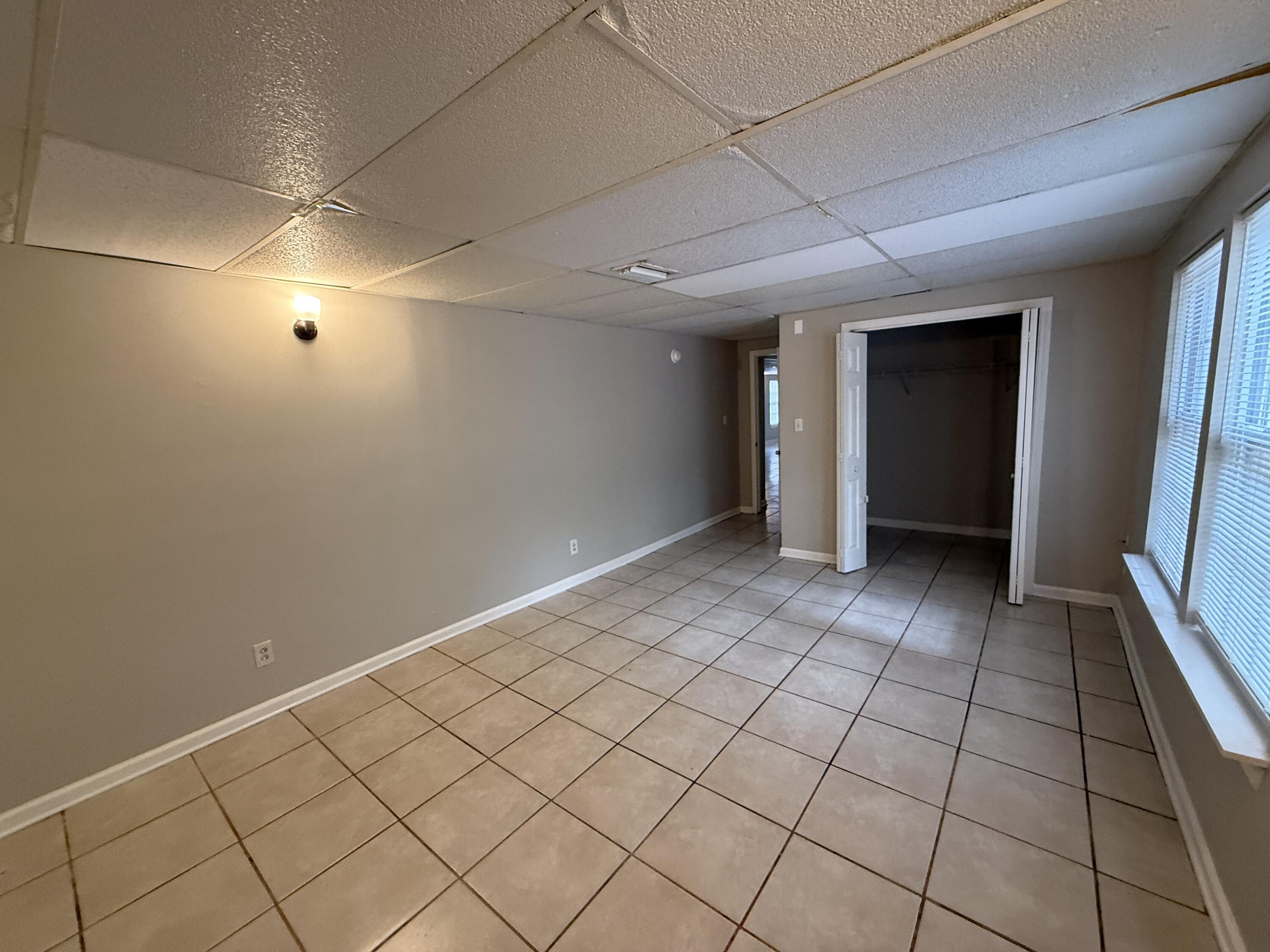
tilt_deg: -7.6
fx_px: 514
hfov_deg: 102.1
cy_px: 476
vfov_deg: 85.7
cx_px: 635
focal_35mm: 14
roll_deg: +2.9
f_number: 2.2
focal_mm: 2.22
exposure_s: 1/60
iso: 400
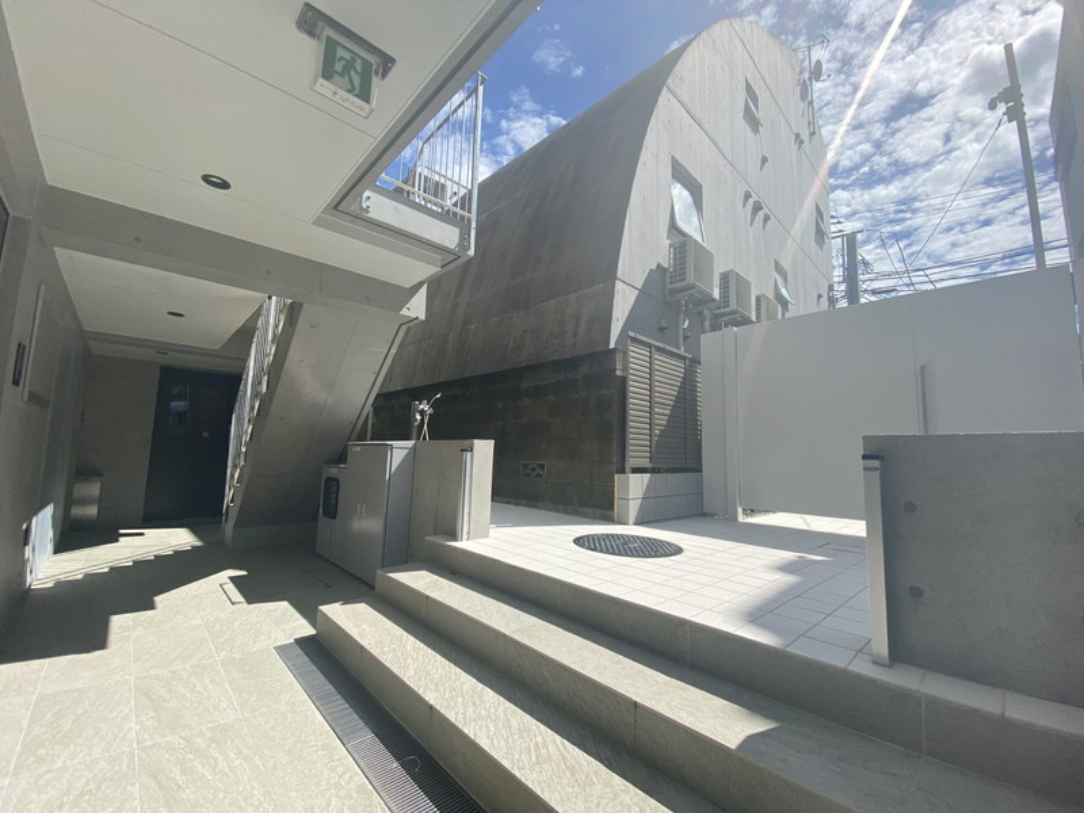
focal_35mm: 13
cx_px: 542
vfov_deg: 89.9
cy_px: 406
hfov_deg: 106.2
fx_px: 407
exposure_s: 1/1845
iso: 20
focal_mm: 1.54
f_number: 2.4
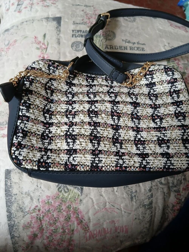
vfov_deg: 67.3
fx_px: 189
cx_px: 94
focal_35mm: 26
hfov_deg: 53.1
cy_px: 126
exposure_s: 1/25
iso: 320
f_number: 1.8
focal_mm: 3.98
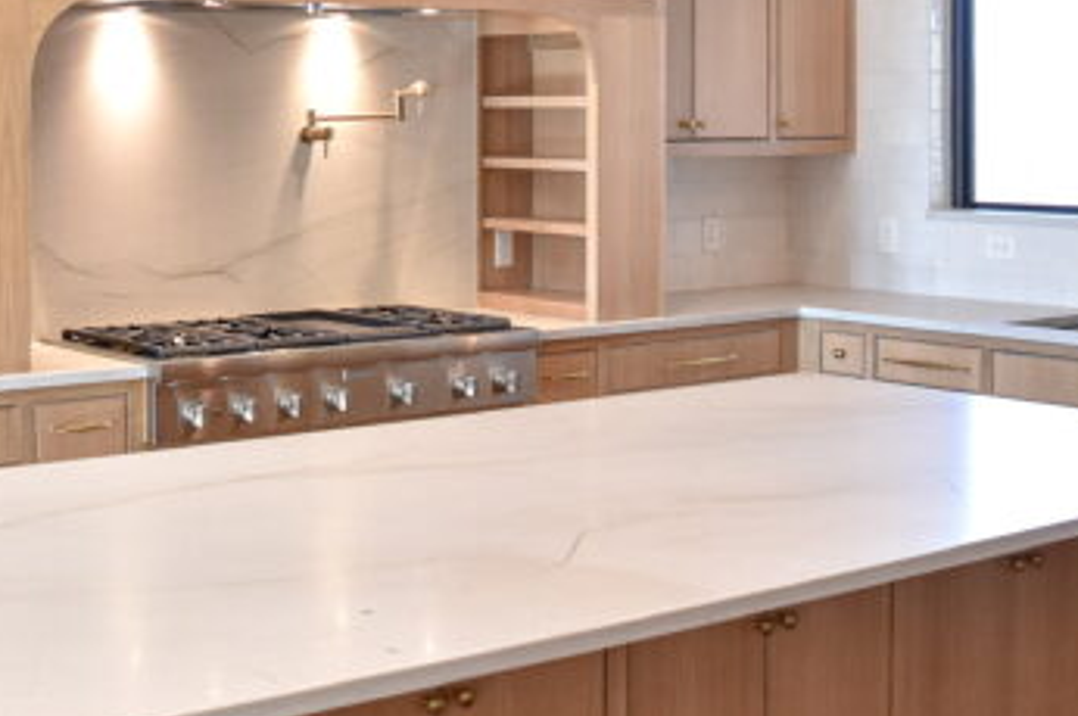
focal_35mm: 60
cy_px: 159
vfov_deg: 22.3
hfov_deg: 33.2
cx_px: 377
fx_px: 1795
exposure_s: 1/125
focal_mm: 18
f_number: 3.5
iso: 500
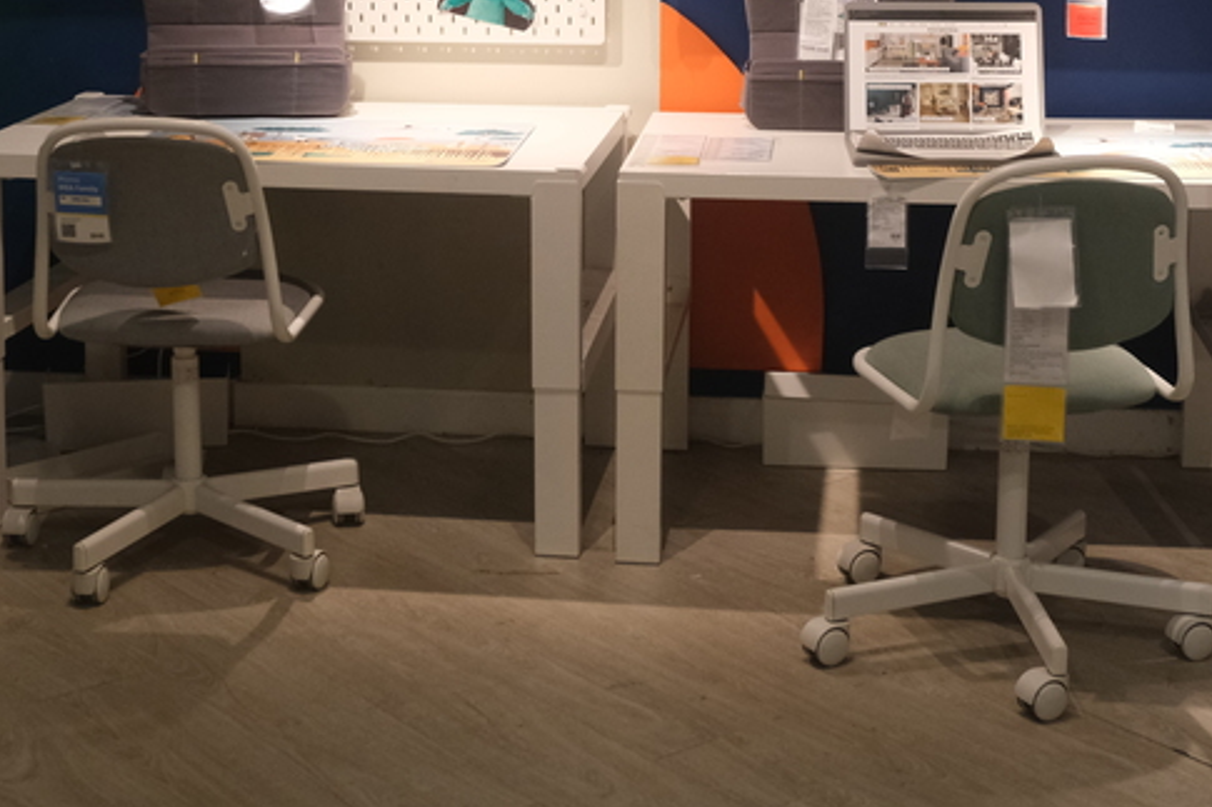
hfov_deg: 31.0
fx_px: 2187
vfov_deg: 20.6
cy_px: 117
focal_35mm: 65
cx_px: 565
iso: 1600
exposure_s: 1/12
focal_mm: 23.5
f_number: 4.4
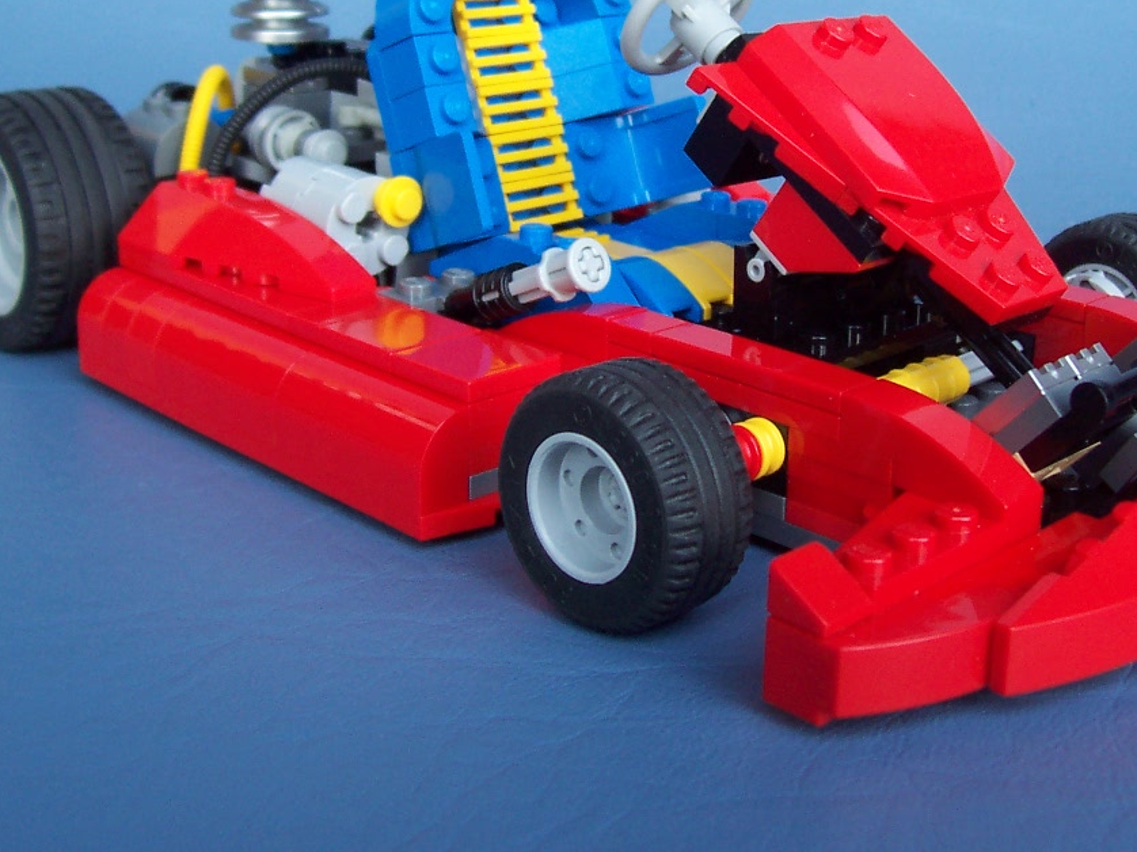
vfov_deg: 27.3
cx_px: 653
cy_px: 270
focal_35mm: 53
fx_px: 1740
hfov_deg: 36.1
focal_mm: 5.6
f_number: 2.8
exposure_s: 1/60
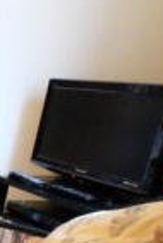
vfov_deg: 28.4
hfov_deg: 10.9
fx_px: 467
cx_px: -349
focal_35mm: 69
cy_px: 203
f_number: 4
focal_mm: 10
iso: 12800
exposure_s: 1/120
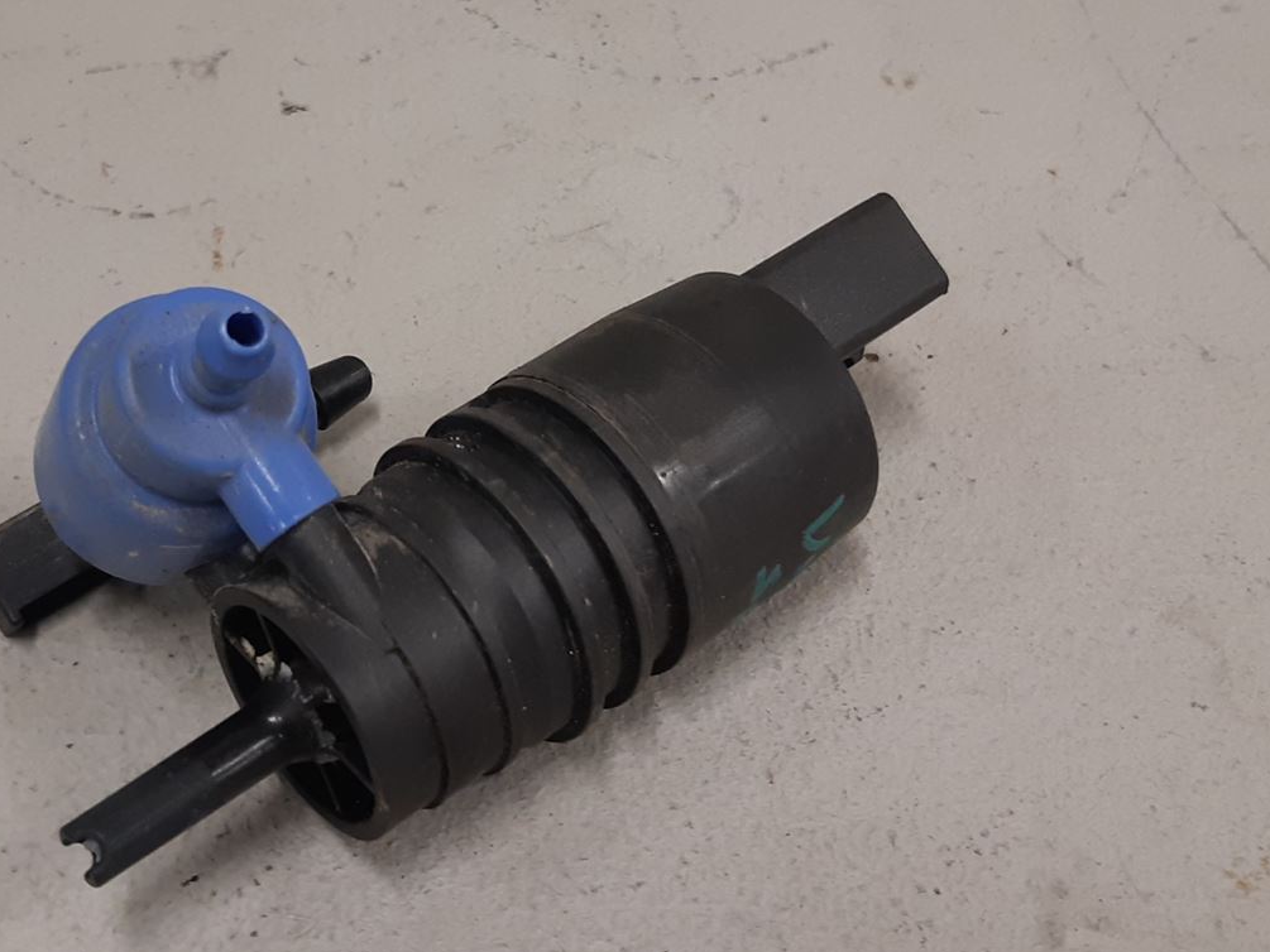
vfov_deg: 27.5
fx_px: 1945
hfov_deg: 35.9
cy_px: 424
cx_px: 452
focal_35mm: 53
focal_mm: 3.93
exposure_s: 1/50
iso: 100
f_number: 1.7
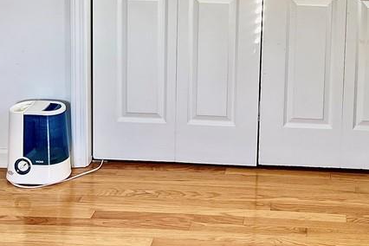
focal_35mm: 65
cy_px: -72
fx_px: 666
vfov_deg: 19.4
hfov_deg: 29.9
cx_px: 319
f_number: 1.5
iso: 40
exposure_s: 1/121
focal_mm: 5.7
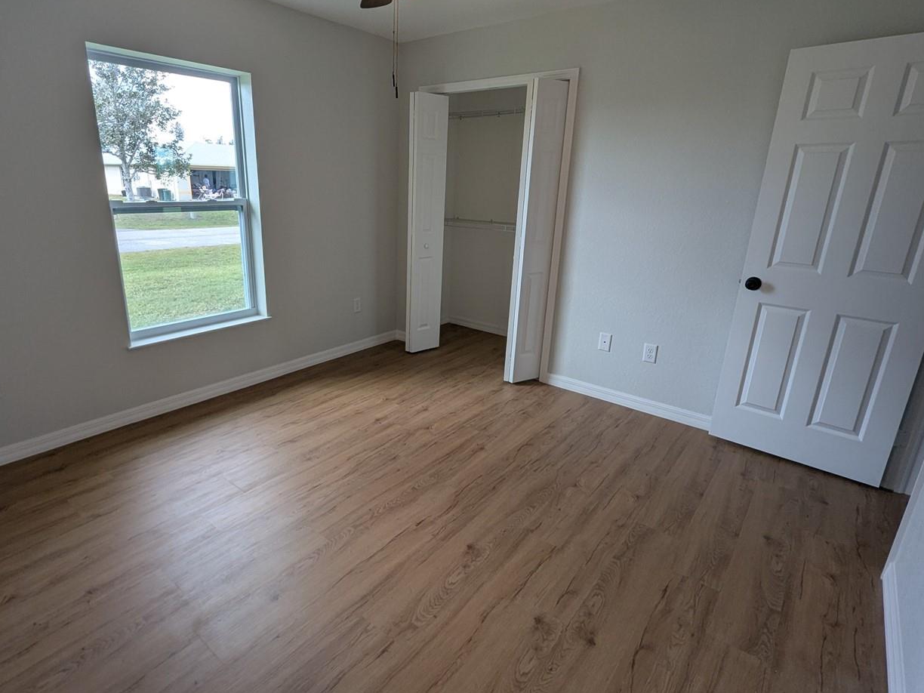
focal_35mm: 17
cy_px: 328
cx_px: 411
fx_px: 454
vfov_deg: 74.7
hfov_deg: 90.7
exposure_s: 1/142
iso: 53
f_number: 2.2
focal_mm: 1.95
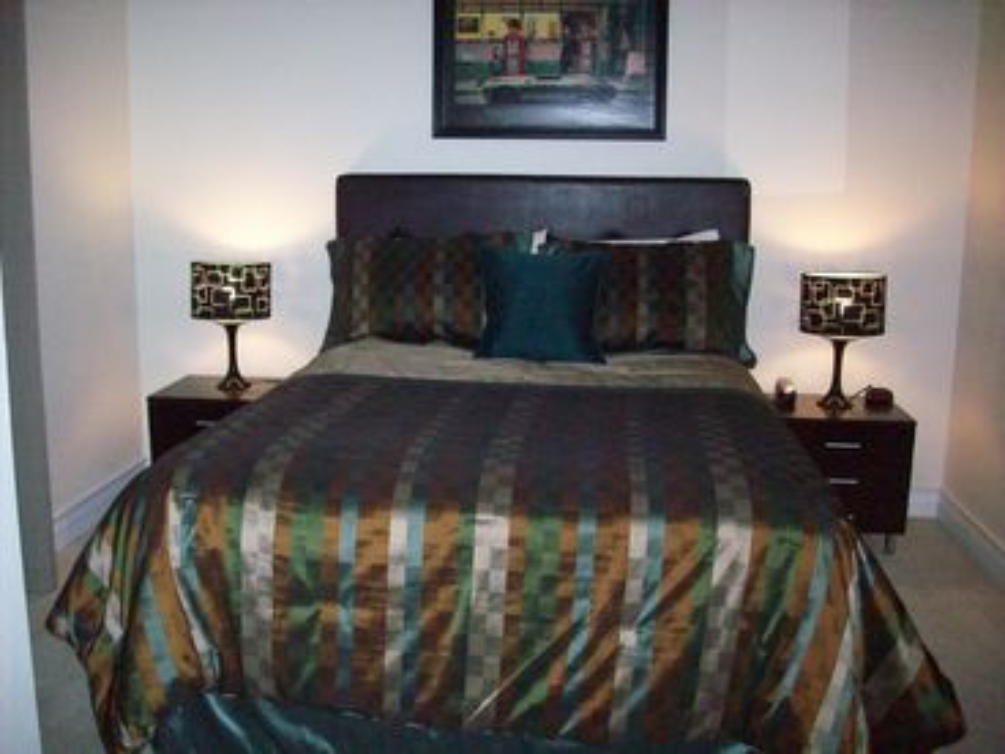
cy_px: 377
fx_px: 1074
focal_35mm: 37
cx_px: 502
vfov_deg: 38.7
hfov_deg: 50.1
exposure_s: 1/128
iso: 400
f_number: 2.8
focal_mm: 6.2
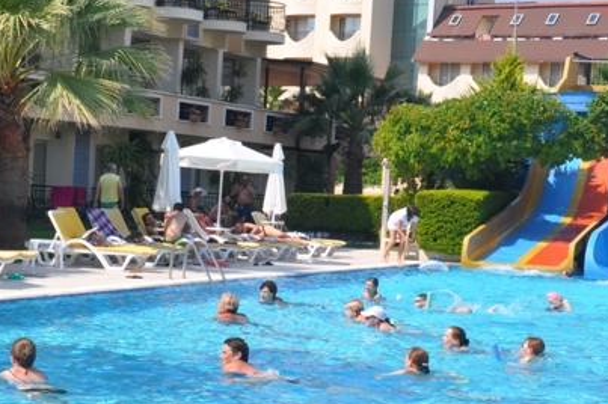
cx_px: 133
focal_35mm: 95
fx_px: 1608
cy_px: 309
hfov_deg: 21.2
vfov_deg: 14.3
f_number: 13
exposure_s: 1/160
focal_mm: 25
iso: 200
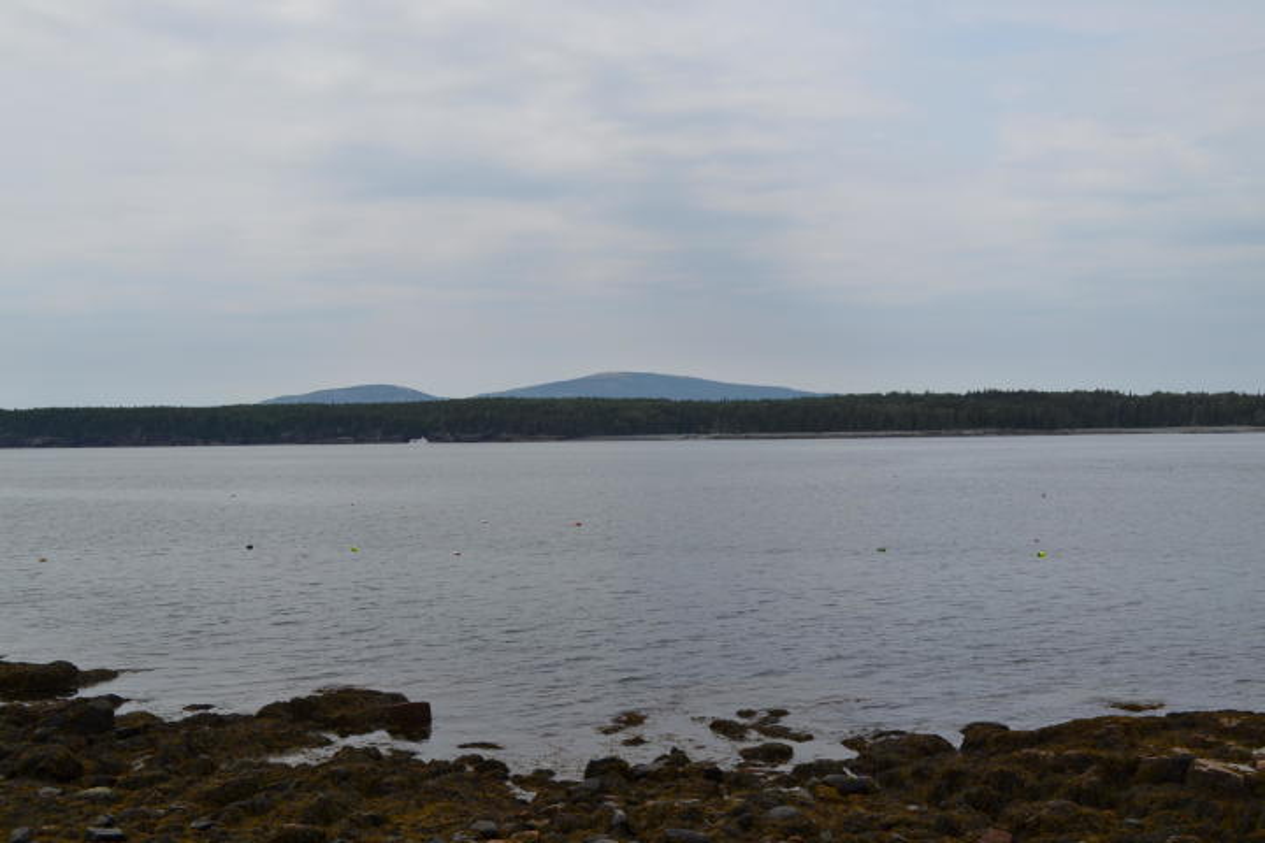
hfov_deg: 49.6
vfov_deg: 34.2
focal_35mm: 39
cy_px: 422
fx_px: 1370
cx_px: 632
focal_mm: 26
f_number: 9
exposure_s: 1/320
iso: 100
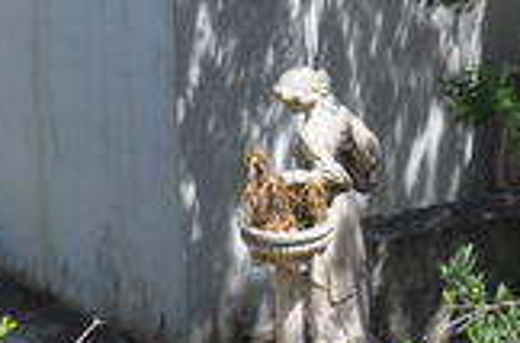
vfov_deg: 8.4
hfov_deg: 13.7
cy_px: -454
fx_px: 2160
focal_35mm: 150
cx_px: 343
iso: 200
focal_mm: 18
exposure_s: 1/320
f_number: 9
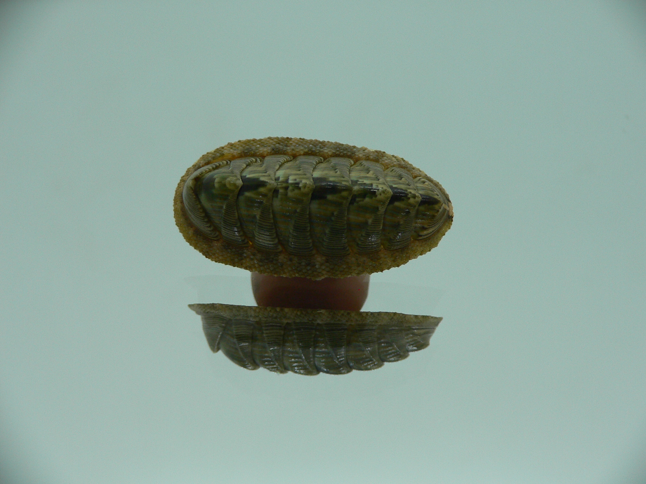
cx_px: 323
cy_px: 242
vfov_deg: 40.7
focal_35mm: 35
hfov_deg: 52.6
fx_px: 653
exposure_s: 1/60
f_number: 2.8
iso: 80
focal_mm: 4.6
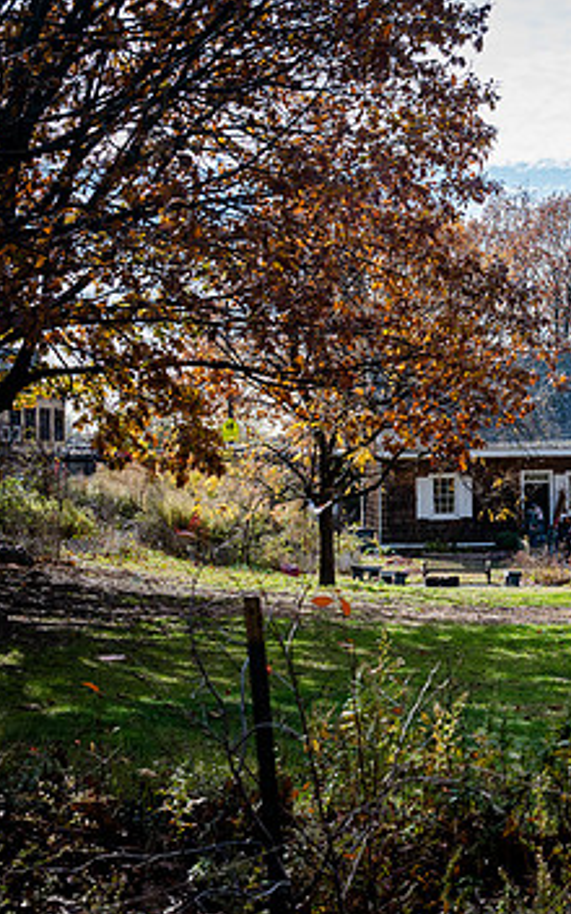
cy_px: 493
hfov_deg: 20.5
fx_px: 1494
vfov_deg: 34.0
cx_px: 654
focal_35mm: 60
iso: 1000
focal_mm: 35
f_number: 6.3
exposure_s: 1/800
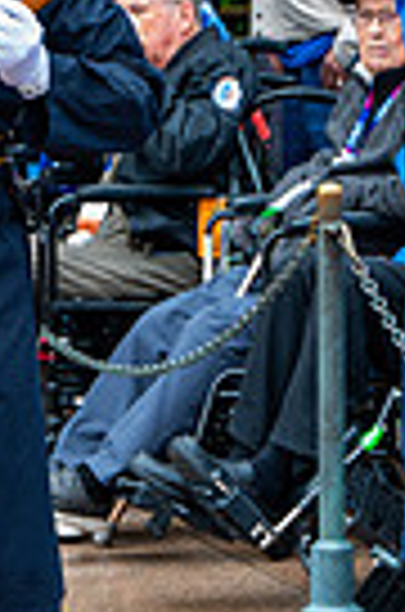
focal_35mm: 325
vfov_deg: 6.4
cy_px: 284
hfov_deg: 4.2
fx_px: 5512
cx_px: -74
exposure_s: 1/100
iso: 800
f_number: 6.3
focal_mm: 98
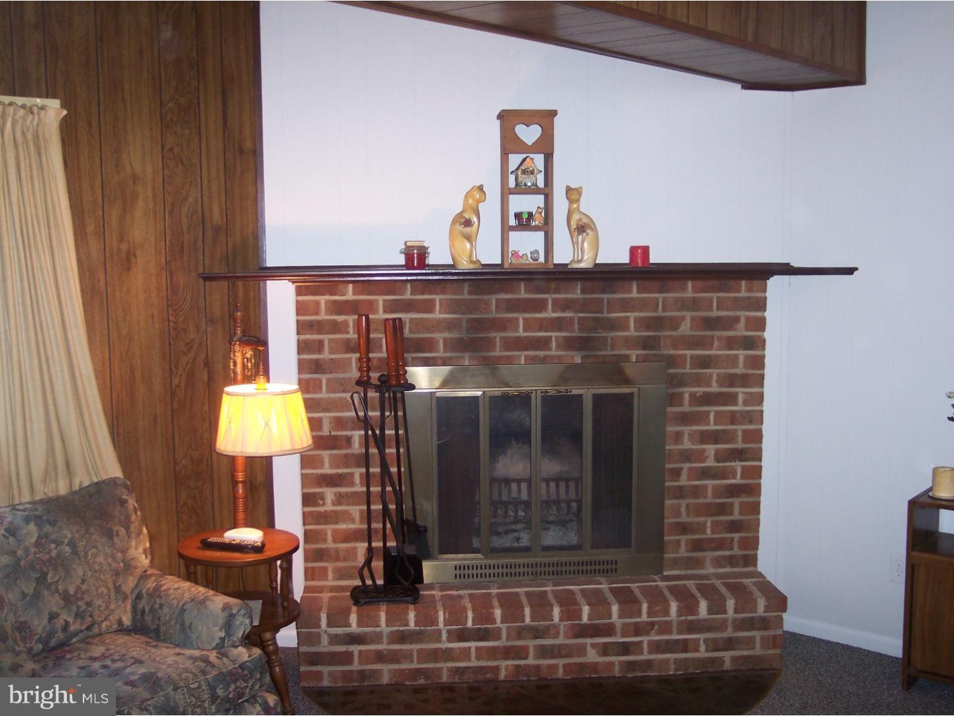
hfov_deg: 49.0
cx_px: 477
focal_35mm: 38
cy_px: 358
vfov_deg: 37.7
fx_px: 1047
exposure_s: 1/30
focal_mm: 8
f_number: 2.8
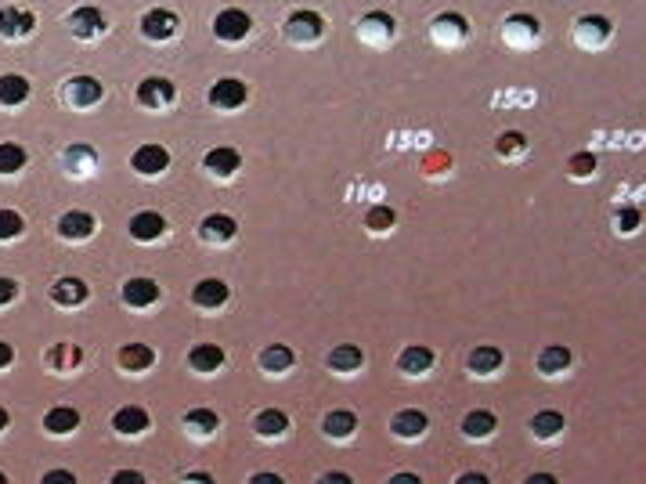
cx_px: -462
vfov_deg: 7.6
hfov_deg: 9.7
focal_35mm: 196
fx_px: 3655
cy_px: 137
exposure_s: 1/45
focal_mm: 5.8
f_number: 2.8
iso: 400
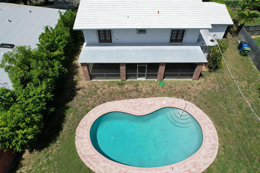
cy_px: 86
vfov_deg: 57.2
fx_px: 159
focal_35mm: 22
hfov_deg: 78.6
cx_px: 130
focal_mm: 8.38
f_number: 2.8
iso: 130
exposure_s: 1/4000
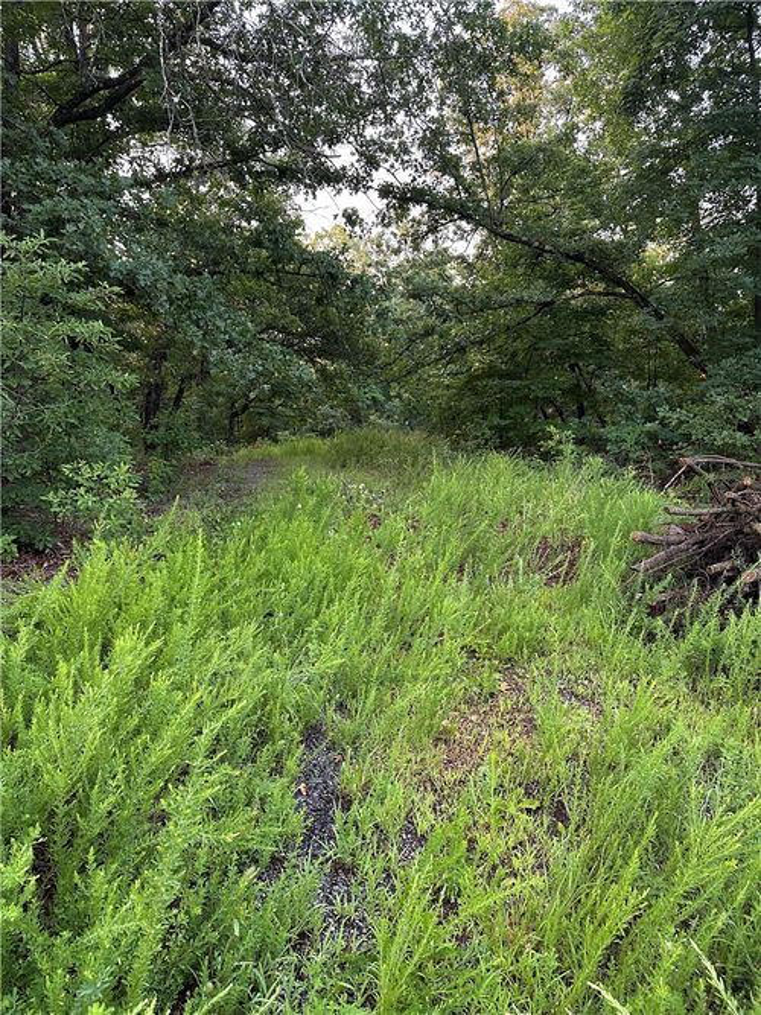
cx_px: 380
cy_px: 508
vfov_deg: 71.6
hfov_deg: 56.8
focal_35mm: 24
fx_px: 704
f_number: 1.78
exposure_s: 1/121
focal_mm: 6.86
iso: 160
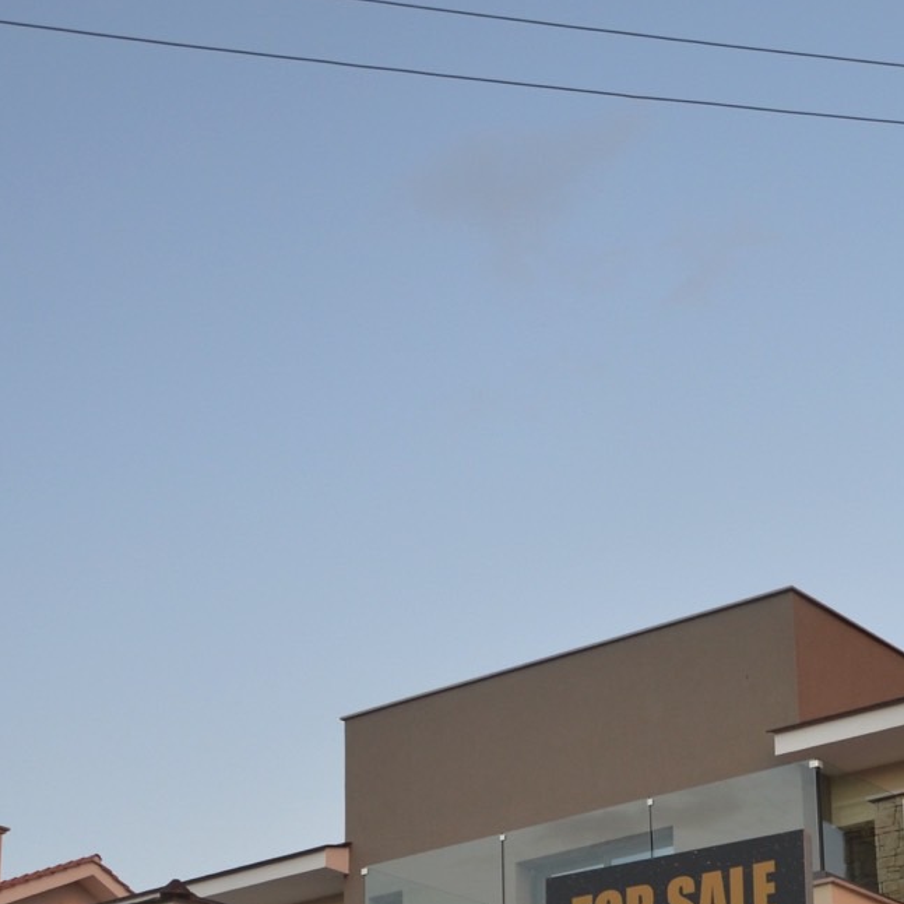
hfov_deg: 21.5
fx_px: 2342
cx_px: 749
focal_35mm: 79
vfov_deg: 21.3
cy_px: 852
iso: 400
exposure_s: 1/100
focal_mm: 21
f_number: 5
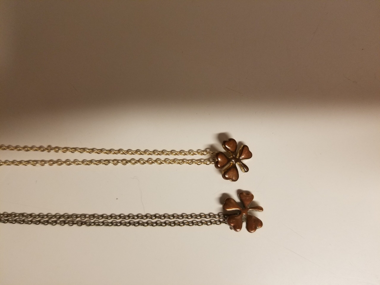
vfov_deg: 53.1
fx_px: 285
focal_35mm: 26
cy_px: 142
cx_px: 190
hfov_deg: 67.3
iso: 160
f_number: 1.7
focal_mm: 4.25
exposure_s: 1/30
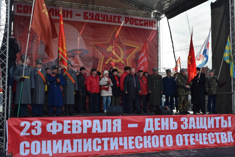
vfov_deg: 31.9
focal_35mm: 42
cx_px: 118
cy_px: 78
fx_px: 274
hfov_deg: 46.4
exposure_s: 1/250
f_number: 8
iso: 200
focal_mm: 28
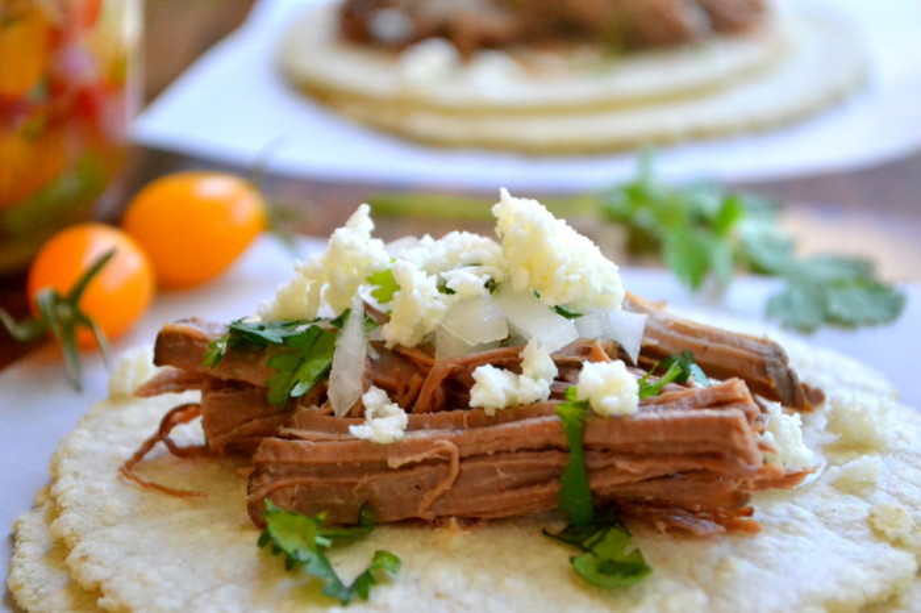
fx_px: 2110
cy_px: 306
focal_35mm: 82
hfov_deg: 24.6
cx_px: 460
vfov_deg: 16.5
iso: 3200
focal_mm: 55
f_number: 5.6
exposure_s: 1/200
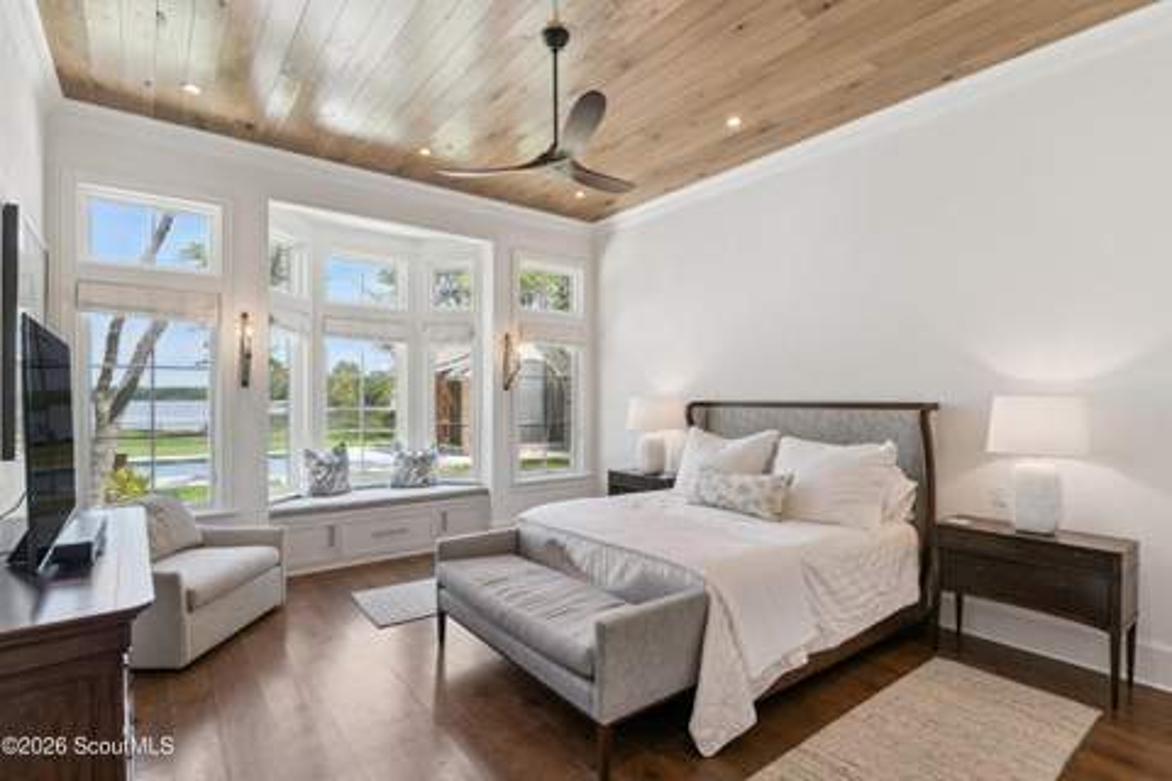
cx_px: 586
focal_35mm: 18
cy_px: 390
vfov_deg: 67.4
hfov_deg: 90.0
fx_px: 586
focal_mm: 18
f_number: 8
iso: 250
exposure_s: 1/30
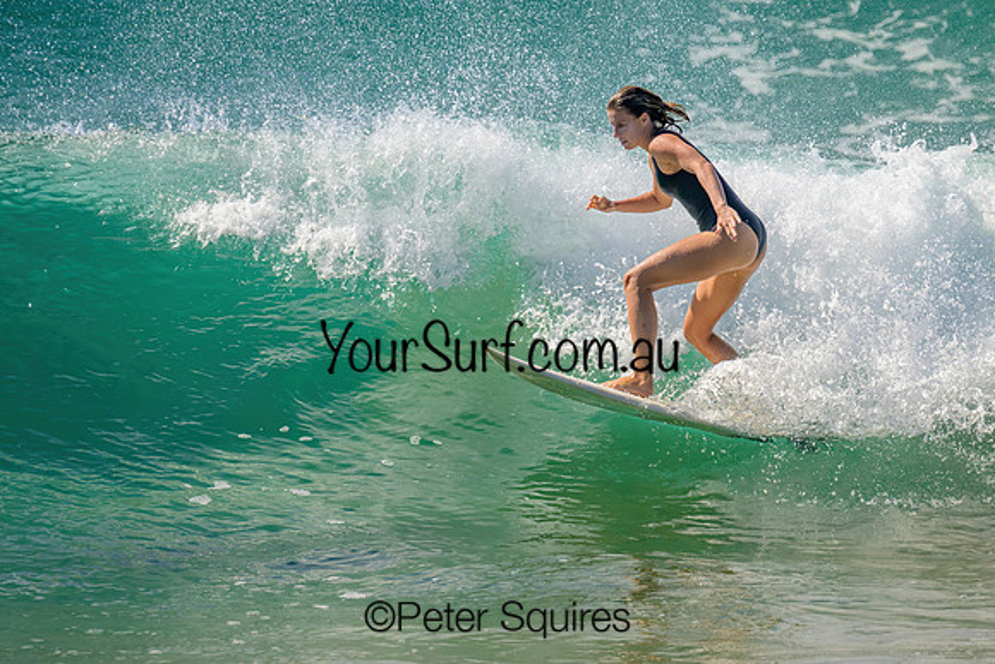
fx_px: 20675
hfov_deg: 2.8
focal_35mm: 748
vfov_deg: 1.8
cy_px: 309
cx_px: 456
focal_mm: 660
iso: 1000
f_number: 11
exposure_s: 1/2000
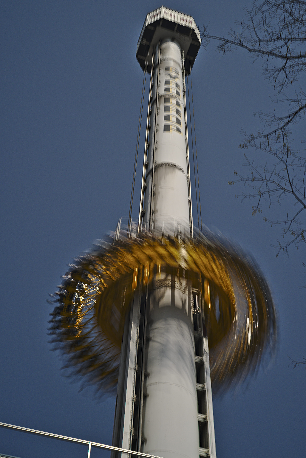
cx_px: 153
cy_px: 229
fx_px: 636
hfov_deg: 27.0
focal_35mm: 50
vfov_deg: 39.6
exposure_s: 1/1.3
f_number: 8
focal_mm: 50
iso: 100
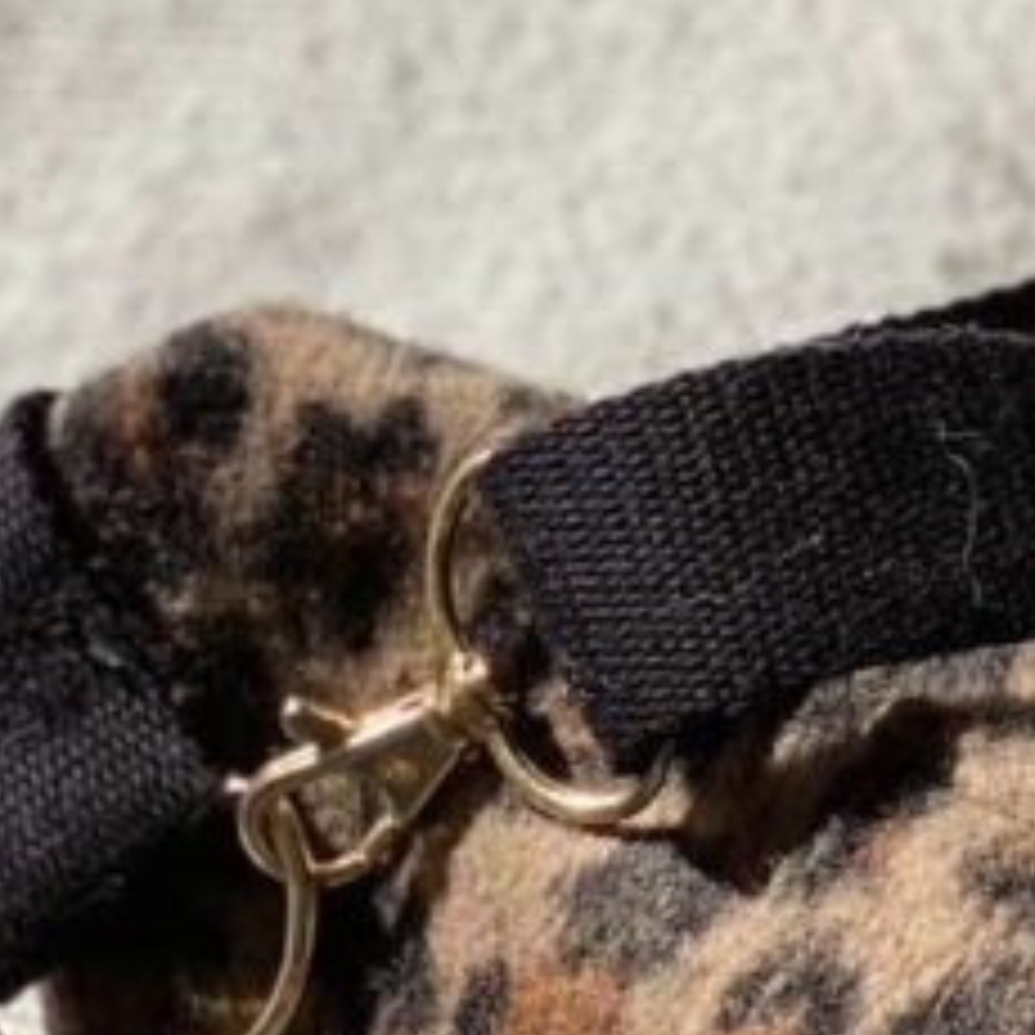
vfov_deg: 8.4
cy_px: 1354
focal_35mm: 205
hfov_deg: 8.4
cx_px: 1503
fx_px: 6935
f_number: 2
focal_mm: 6
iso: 20
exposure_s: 1/1115
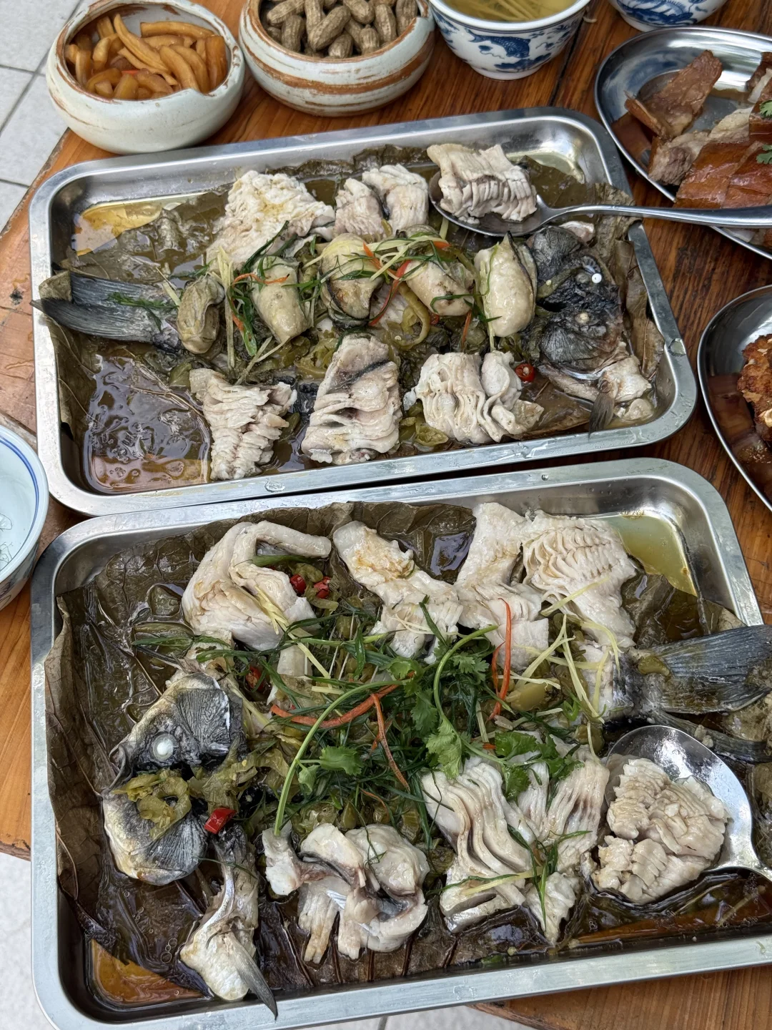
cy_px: 515
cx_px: 386
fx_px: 1427
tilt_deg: -56.2
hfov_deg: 30.3
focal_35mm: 48
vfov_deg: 39.7
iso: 64
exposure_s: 1/620
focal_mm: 6.76
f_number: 1.78
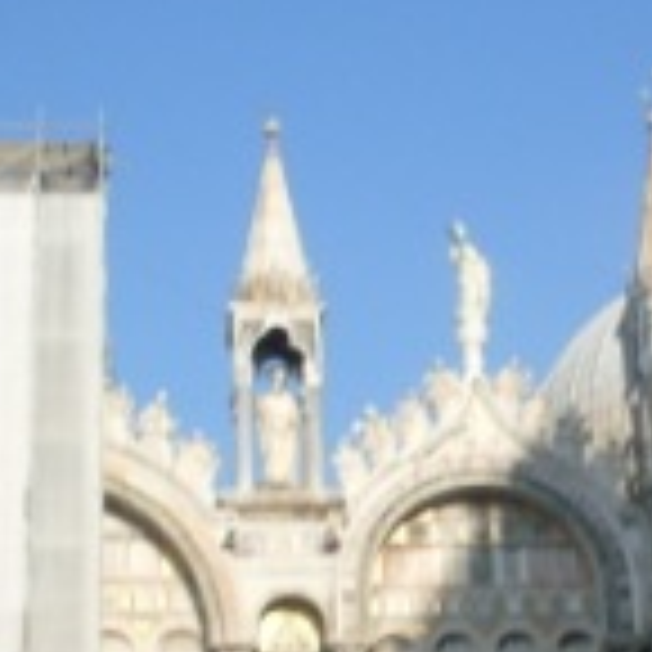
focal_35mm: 104
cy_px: 517
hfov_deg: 16.4
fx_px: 2216
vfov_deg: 16.6
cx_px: 665
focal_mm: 6.3
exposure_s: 1/180
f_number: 8.4
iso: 80
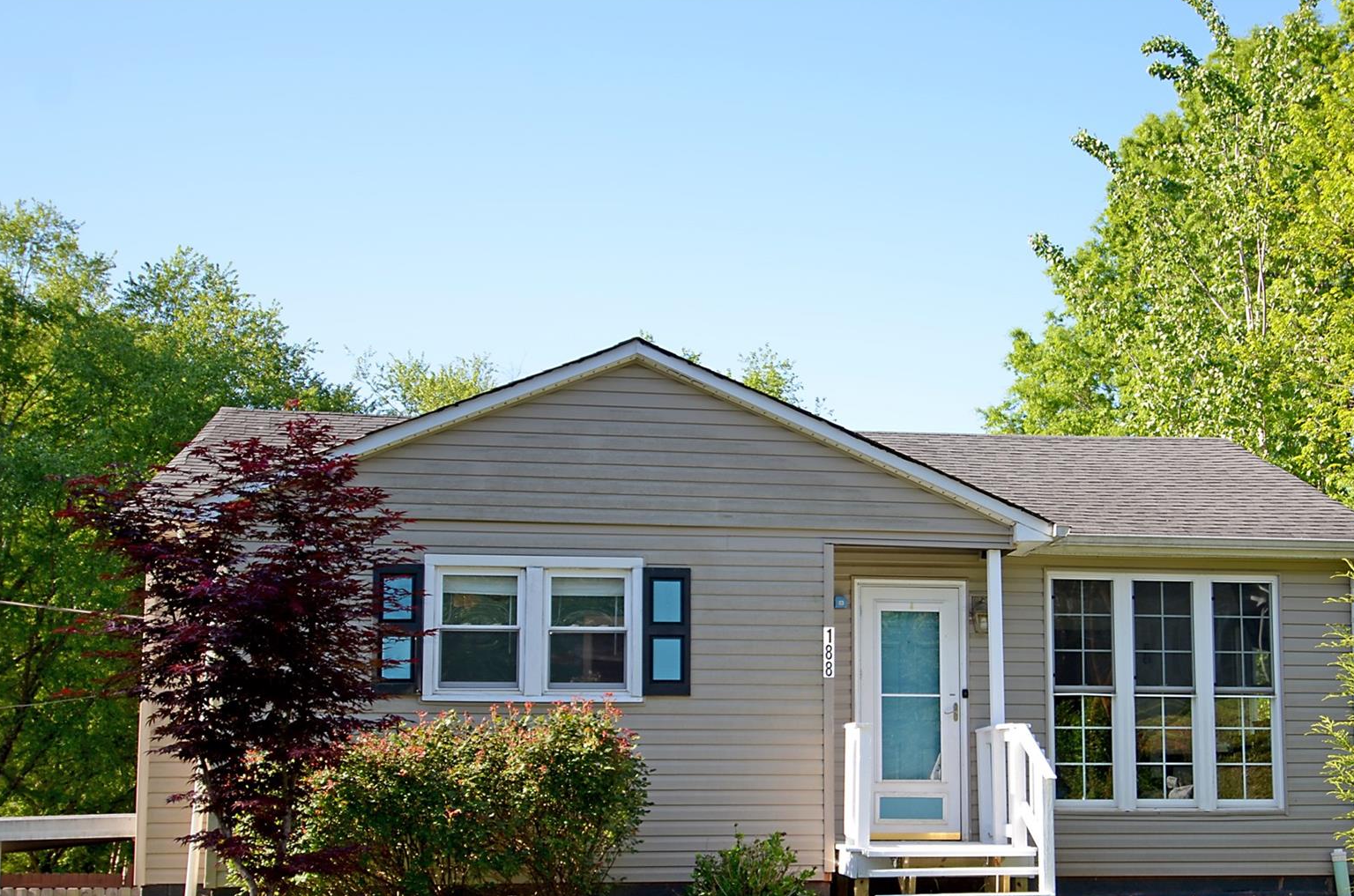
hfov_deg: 41.0
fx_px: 1801
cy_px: 585
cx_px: 815
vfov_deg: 27.8
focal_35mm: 48
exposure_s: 1/250
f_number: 4.5
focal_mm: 24
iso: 100
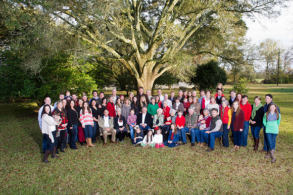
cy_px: 98
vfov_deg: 53.1
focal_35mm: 24
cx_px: 146
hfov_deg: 73.8
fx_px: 195
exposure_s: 1/250
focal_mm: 24
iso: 1000
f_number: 8
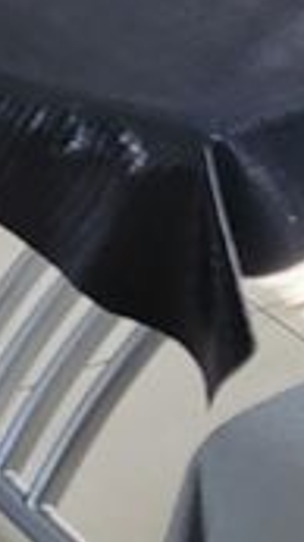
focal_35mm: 164
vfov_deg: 12.4
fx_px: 2356
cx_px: -345
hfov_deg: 7.1
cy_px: -323
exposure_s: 1/50
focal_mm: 4.25
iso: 400
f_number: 1.8
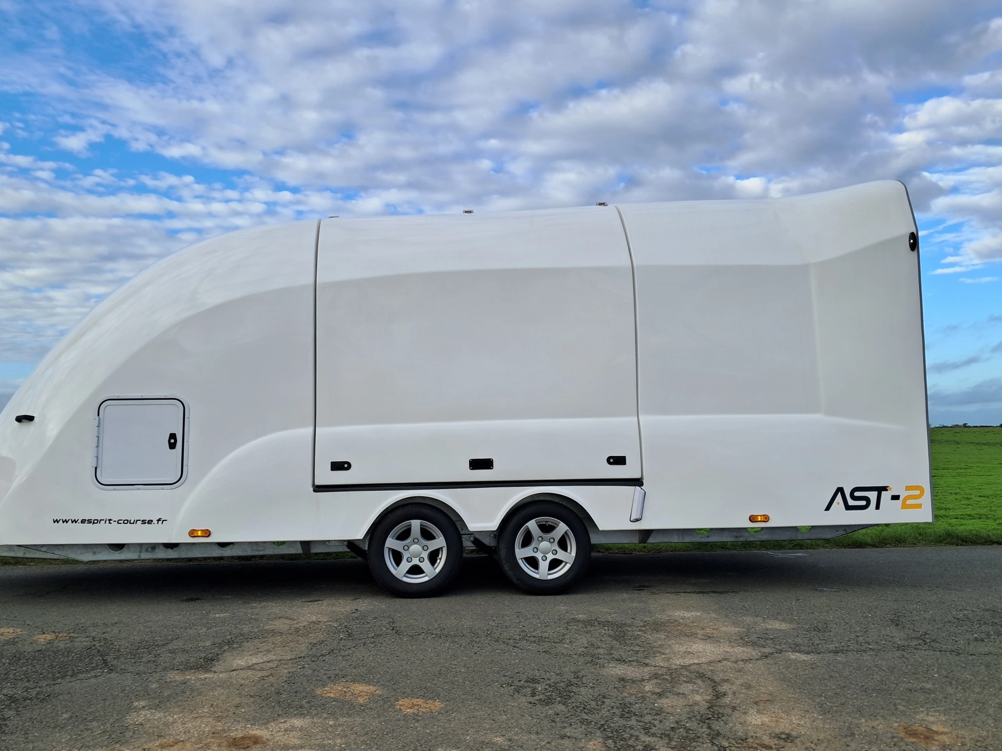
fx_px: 868
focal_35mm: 30
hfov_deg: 59.9
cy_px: 405
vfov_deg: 46.8
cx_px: 474
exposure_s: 1/272
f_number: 1.8
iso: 50
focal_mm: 4
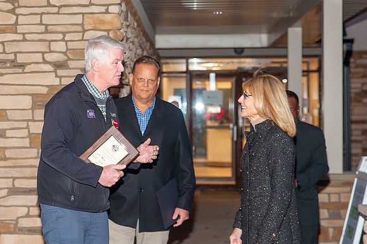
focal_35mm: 104
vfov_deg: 13.1
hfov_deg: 19.5
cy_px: 123
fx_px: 1064
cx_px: 110
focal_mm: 62
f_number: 3.5
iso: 800
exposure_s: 1/160
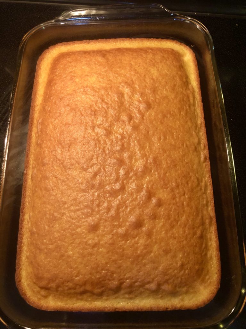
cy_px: 164
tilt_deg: -70.2
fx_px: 265
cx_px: 123
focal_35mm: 28
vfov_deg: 63.4
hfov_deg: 49.7
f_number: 1.8
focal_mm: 3.99
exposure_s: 1/9
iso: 100
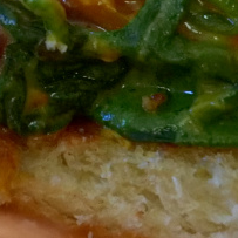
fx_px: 3306
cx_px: -74
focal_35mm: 425
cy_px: -175
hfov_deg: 4.1
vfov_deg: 4.1
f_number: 7.1
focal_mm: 53
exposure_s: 1/60
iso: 2500
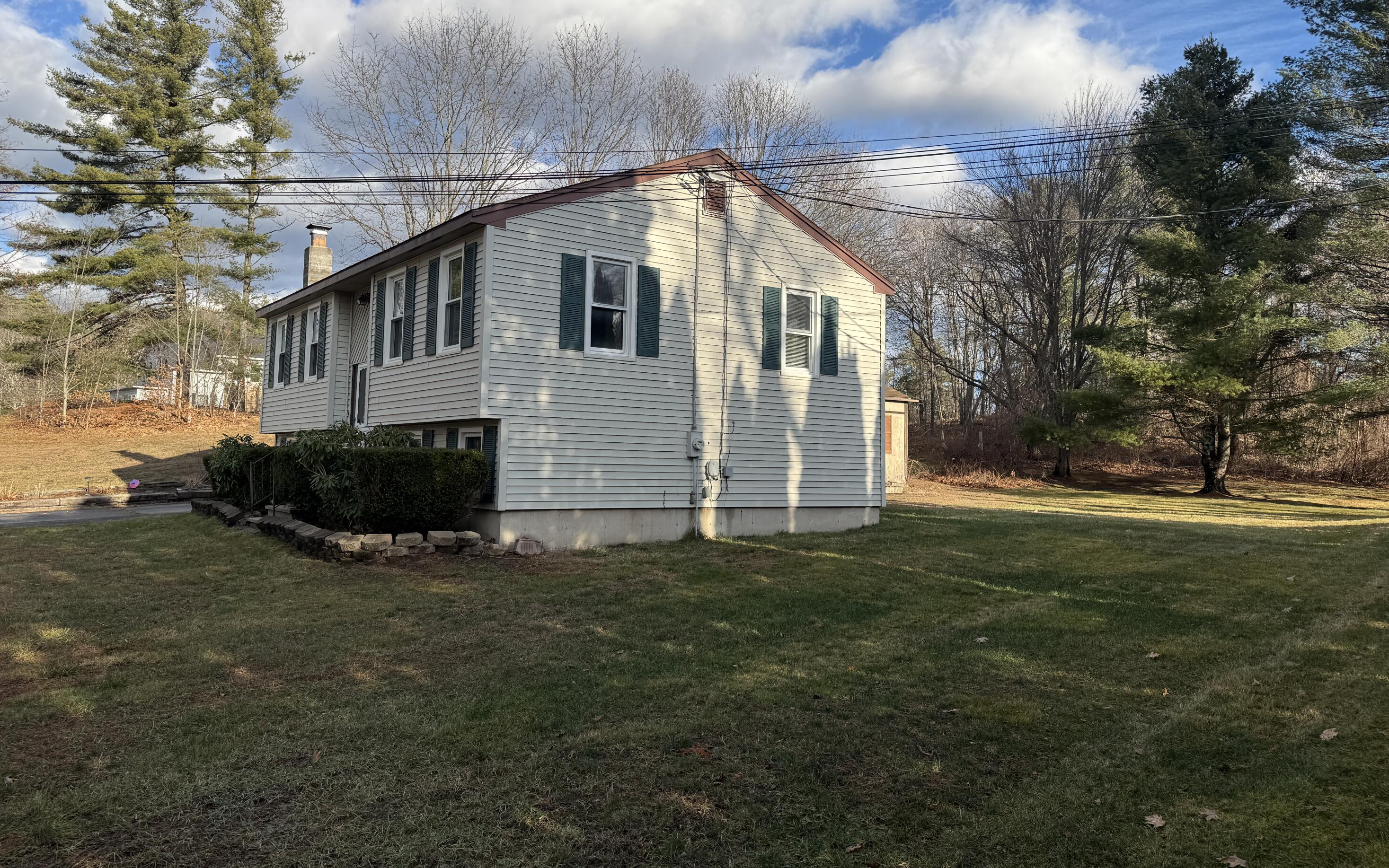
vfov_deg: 47.5
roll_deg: -1.7
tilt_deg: +6.3
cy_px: 368
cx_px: 682
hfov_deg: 70.4
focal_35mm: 26
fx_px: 984
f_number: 1.78
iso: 80
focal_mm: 6.76
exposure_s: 1/2833
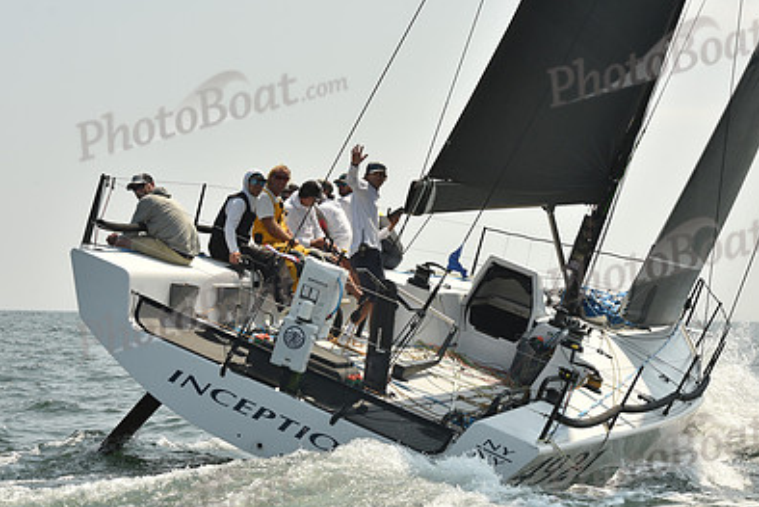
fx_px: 2172
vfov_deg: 13.3
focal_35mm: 103
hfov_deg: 19.8
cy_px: 184
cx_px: 449
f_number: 9
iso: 250
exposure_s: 1/800
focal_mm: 70
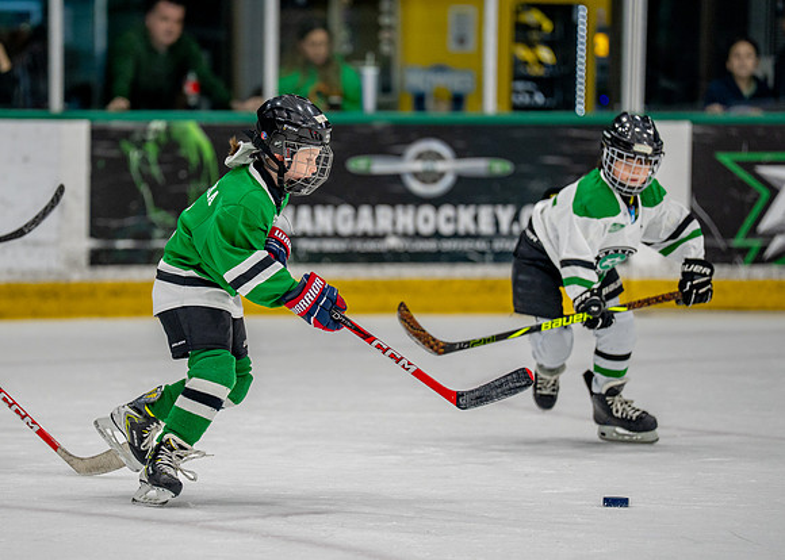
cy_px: 268
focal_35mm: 262
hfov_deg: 7.7
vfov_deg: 5.5
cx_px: 283
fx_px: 5851
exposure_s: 1/1250
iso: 1000
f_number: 2.8
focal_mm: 200
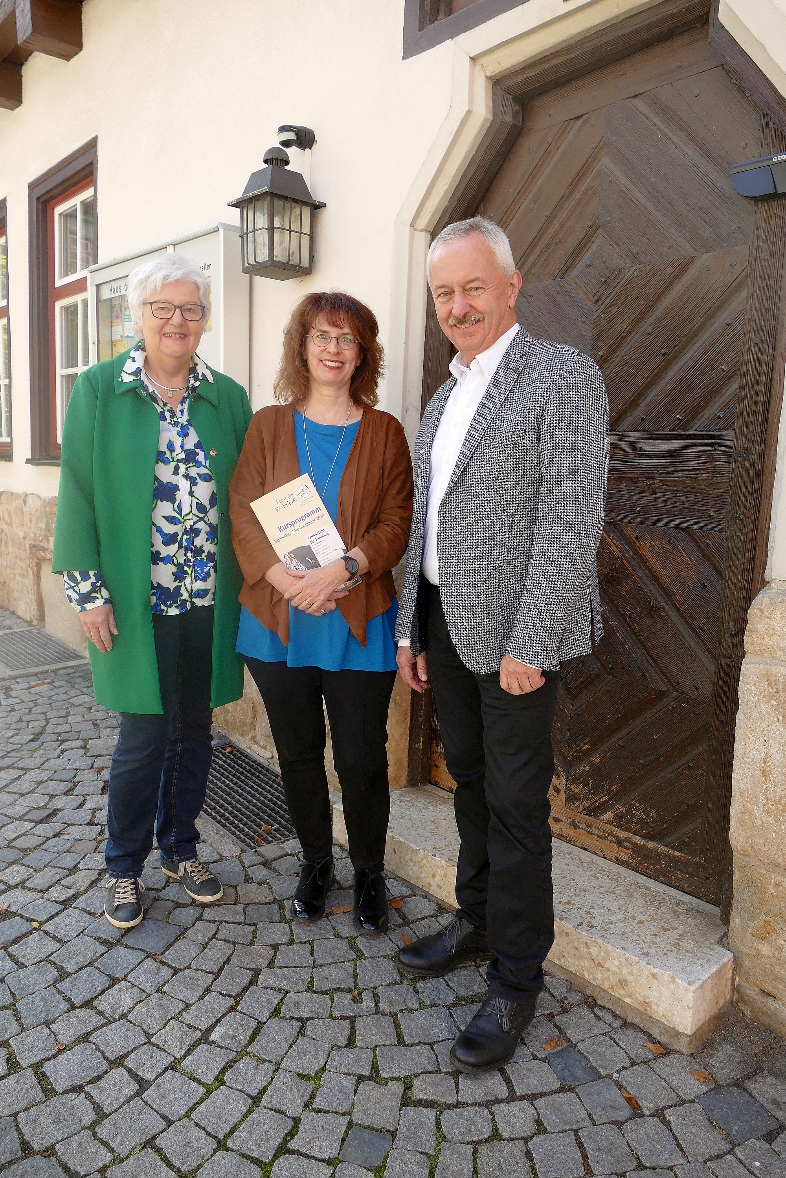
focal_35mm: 25
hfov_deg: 51.3
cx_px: 393
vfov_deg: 71.5
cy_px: 589
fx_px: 819
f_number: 2.8
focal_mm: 9.12
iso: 125
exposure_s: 1/250
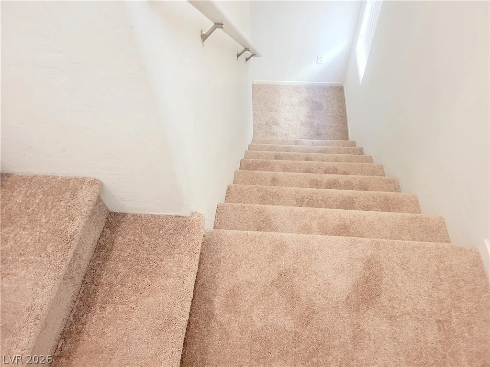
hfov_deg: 67.3
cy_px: 184
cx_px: 245
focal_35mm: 26
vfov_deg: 53.1
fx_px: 368
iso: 250
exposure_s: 1/40
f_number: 1.8
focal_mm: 5.4
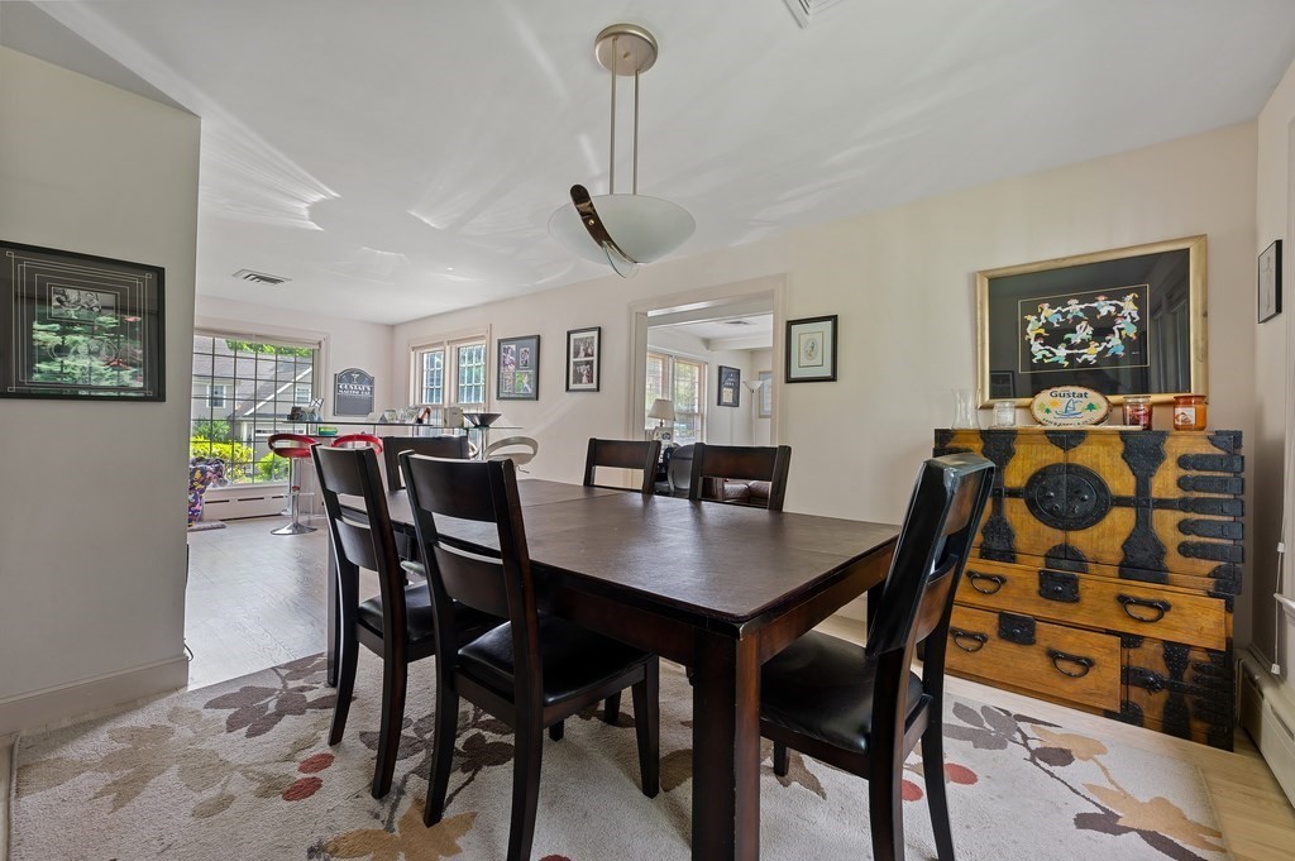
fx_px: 503
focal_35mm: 14
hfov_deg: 104.3
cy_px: 430
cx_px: 648
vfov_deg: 81.1
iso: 1250
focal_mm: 14
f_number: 8
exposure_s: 1/640
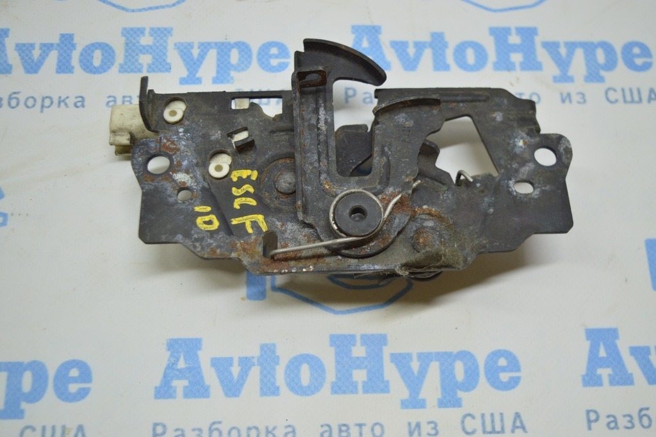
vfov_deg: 33.0
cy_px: 218
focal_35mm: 40
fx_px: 737
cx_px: 328
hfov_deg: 48.0
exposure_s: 1/60
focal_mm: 27
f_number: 4
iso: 400
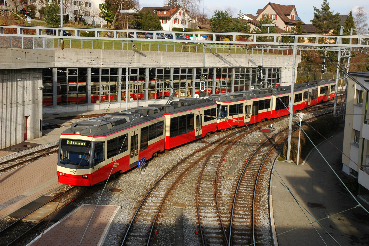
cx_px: 184
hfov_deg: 37.9
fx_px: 538
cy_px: 123
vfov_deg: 25.7
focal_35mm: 52
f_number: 9
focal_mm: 35
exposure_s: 1/320
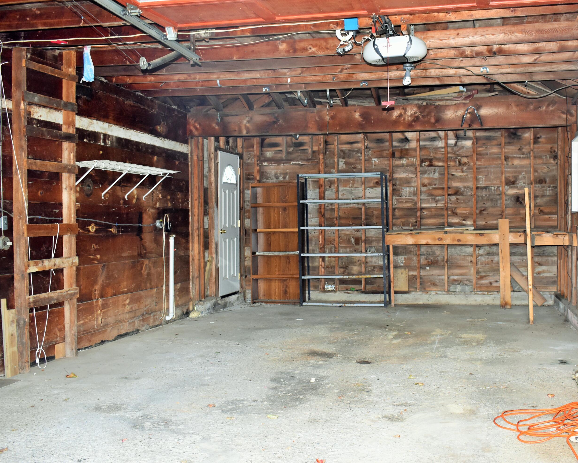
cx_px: 340
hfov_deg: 44.6
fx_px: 701
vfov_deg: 36.5
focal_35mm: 41
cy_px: 230
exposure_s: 1/80
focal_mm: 24
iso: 800
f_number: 4.5
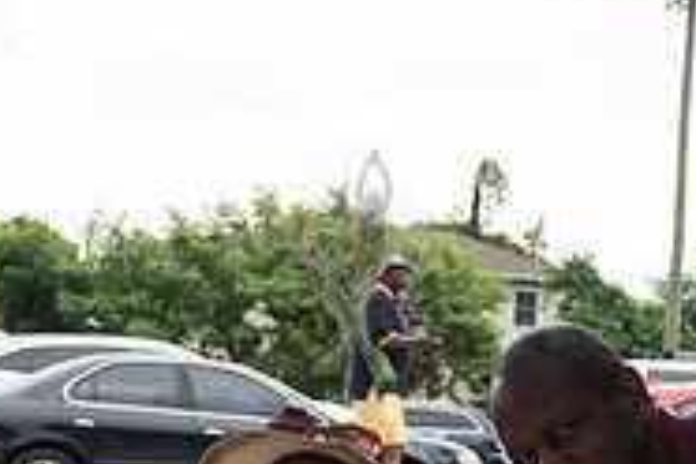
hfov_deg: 20.4
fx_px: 1933
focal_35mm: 100
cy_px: 574
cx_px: 370
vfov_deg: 13.3
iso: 500
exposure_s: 1/400
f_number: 4
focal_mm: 32
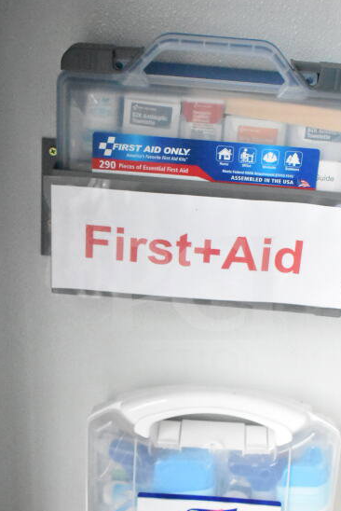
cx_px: 192
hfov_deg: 19.5
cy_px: 310
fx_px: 993
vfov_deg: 28.8
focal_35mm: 70
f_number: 4.2
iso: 14400
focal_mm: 28
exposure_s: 1/4000
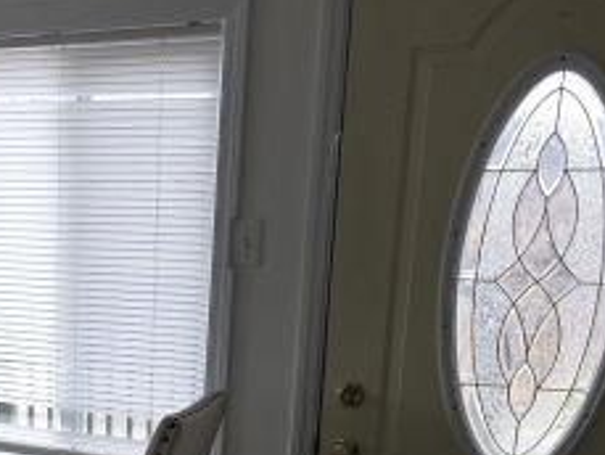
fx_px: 1172
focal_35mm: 67
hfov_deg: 27.3
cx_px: -1
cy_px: 563
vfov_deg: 20.4
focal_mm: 6.3
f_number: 1.7
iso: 20
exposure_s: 1/120
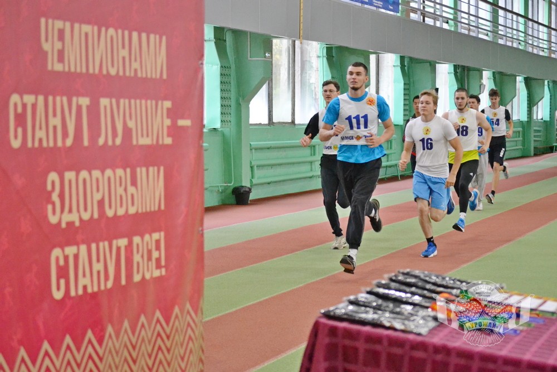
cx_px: 278
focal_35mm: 82
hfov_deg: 24.6
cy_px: 186
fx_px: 1277
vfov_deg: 16.6
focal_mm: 55
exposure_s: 1/250
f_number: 4.2
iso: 3200
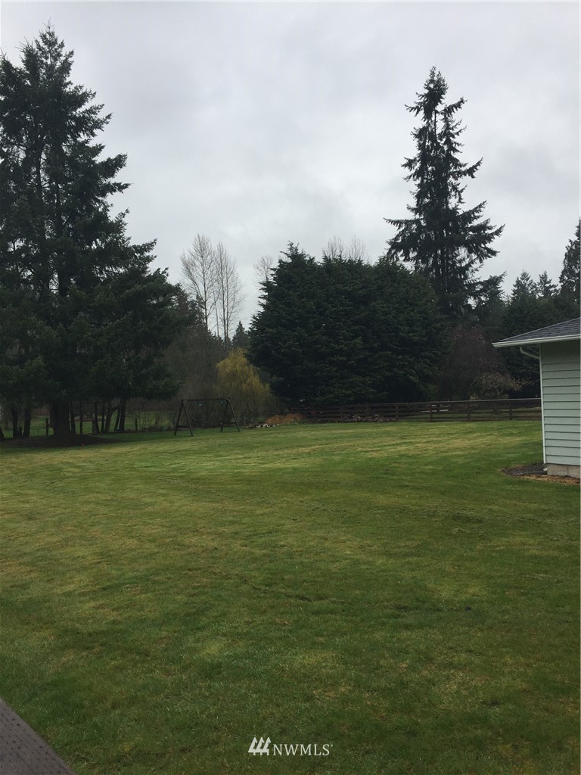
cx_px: 290
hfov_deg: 48.2
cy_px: 388
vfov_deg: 61.7
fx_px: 649
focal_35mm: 29
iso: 32
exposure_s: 1/1199
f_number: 2.2
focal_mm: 4.15
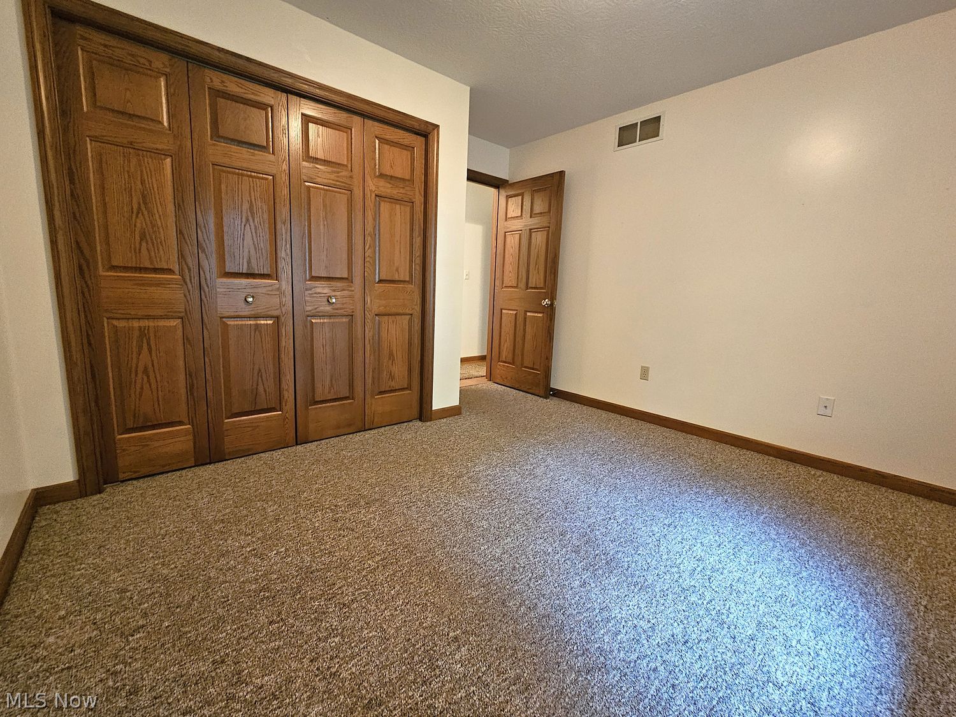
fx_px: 359
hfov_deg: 106.2
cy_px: 358
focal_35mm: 13
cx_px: 478
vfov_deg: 89.9
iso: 800
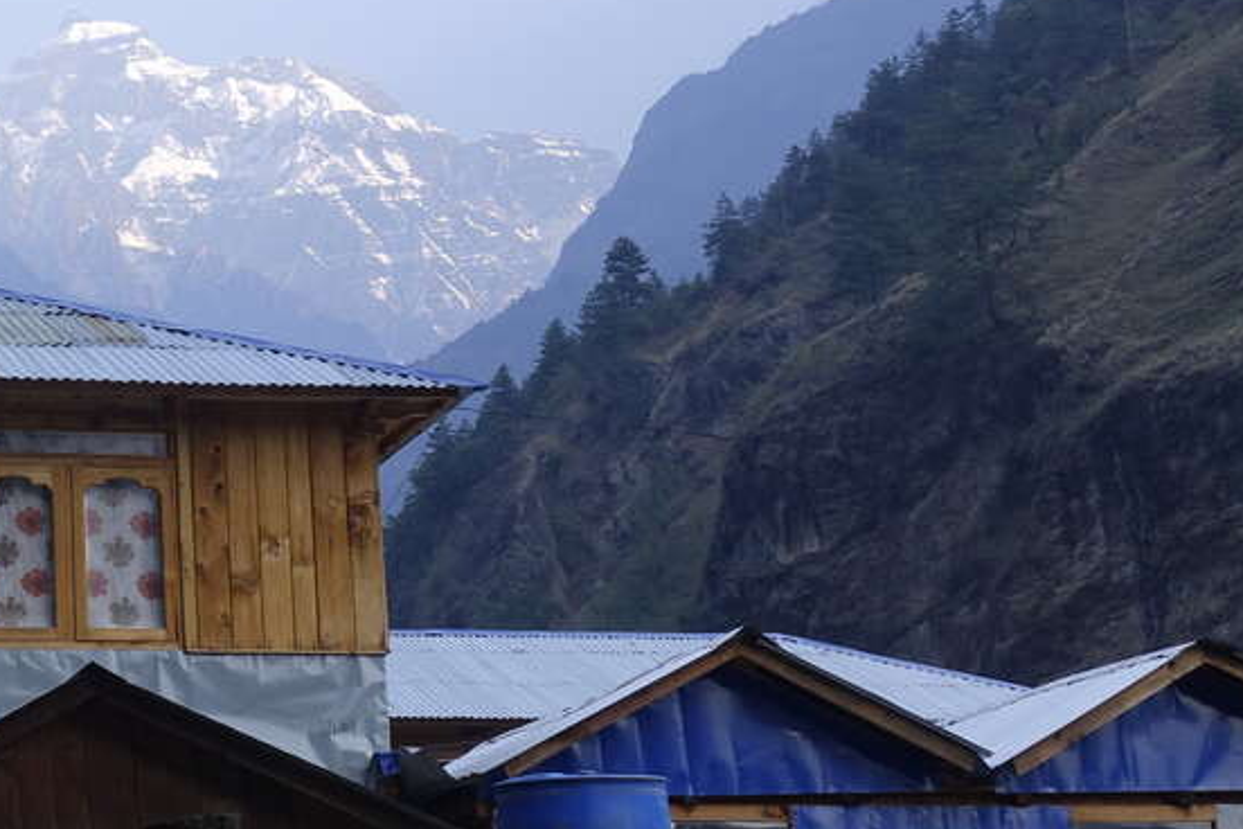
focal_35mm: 100
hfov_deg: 19.6
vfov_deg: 13.6
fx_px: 3453
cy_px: 200
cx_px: -86
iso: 125
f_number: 5.6
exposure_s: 1/125
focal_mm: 16.84
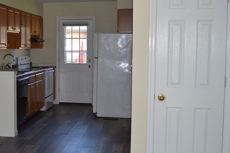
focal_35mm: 58
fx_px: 370
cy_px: 75
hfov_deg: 33.9
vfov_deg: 23.3
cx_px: 60
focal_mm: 24
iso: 400
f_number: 4
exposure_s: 1/80
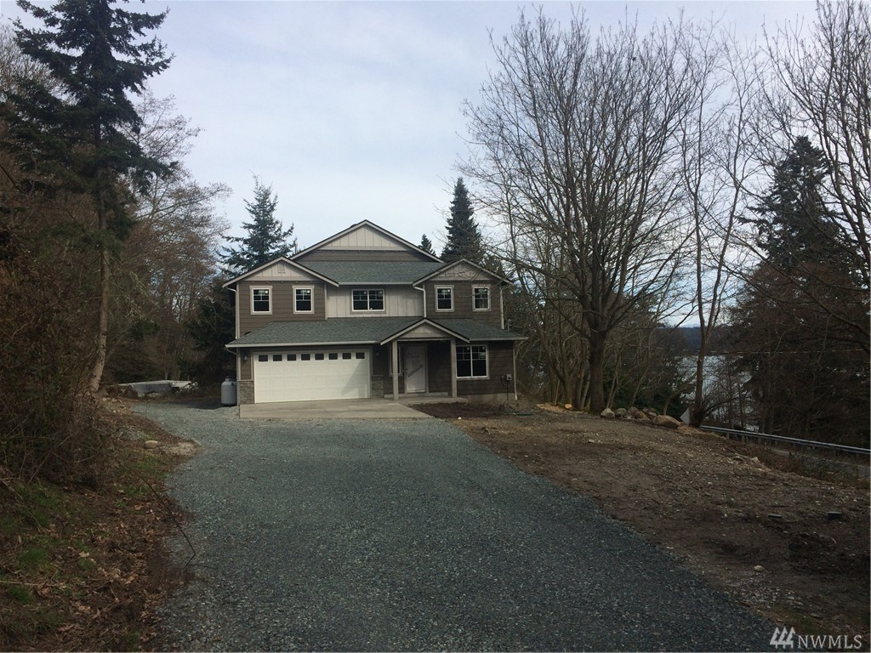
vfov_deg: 48.2
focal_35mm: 29
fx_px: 730
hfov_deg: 61.7
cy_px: 326
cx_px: 436
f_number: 2.2
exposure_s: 1/2415
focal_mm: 4.15
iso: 32
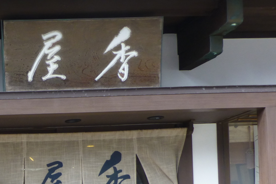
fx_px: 445
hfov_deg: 31.0
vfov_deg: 21.6
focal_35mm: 58
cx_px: -23
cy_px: 225
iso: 100
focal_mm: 4.3
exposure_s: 1/125
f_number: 3.3
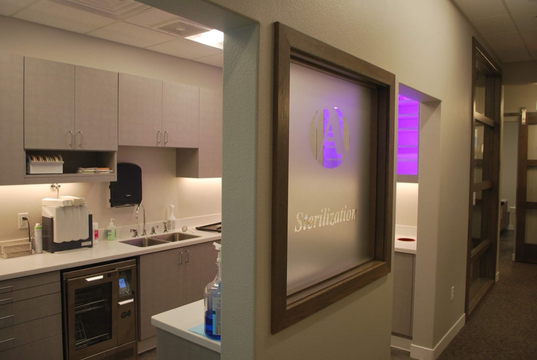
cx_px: 268
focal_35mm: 27
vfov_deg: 48.1
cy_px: 180
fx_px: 403
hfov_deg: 67.3
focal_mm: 18
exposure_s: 1/60
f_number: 4
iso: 200
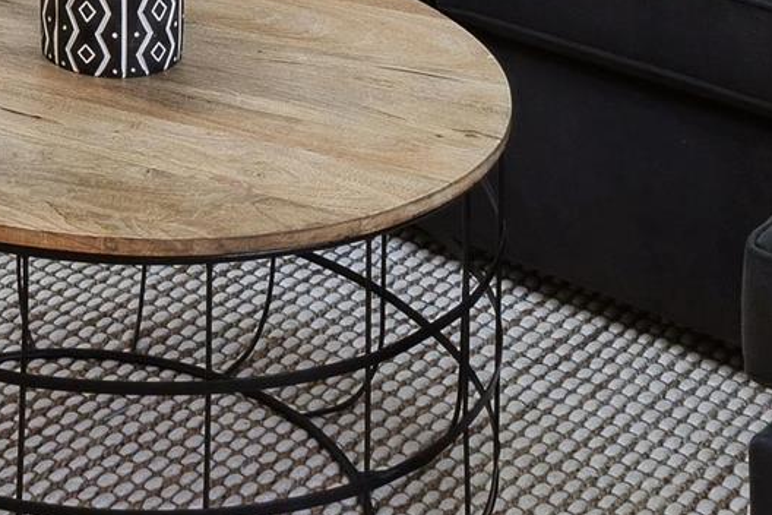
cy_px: -789
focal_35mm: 99
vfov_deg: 11.2
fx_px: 2123
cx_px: -133
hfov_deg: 19.5
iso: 200
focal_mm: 17
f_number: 11
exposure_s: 1/8
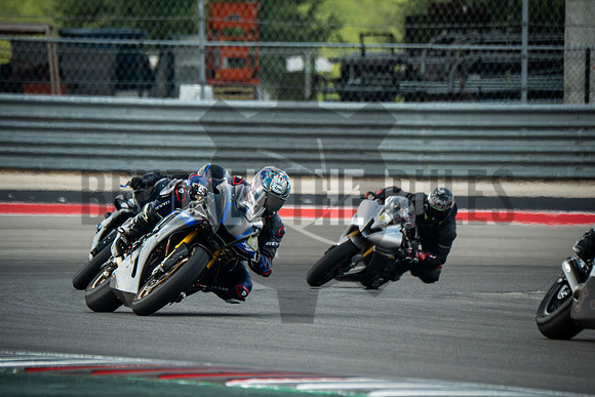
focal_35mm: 600
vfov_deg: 2.3
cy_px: 198
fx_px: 9919
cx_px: 298
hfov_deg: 3.4
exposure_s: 1/1600
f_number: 5.6
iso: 2500
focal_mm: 400
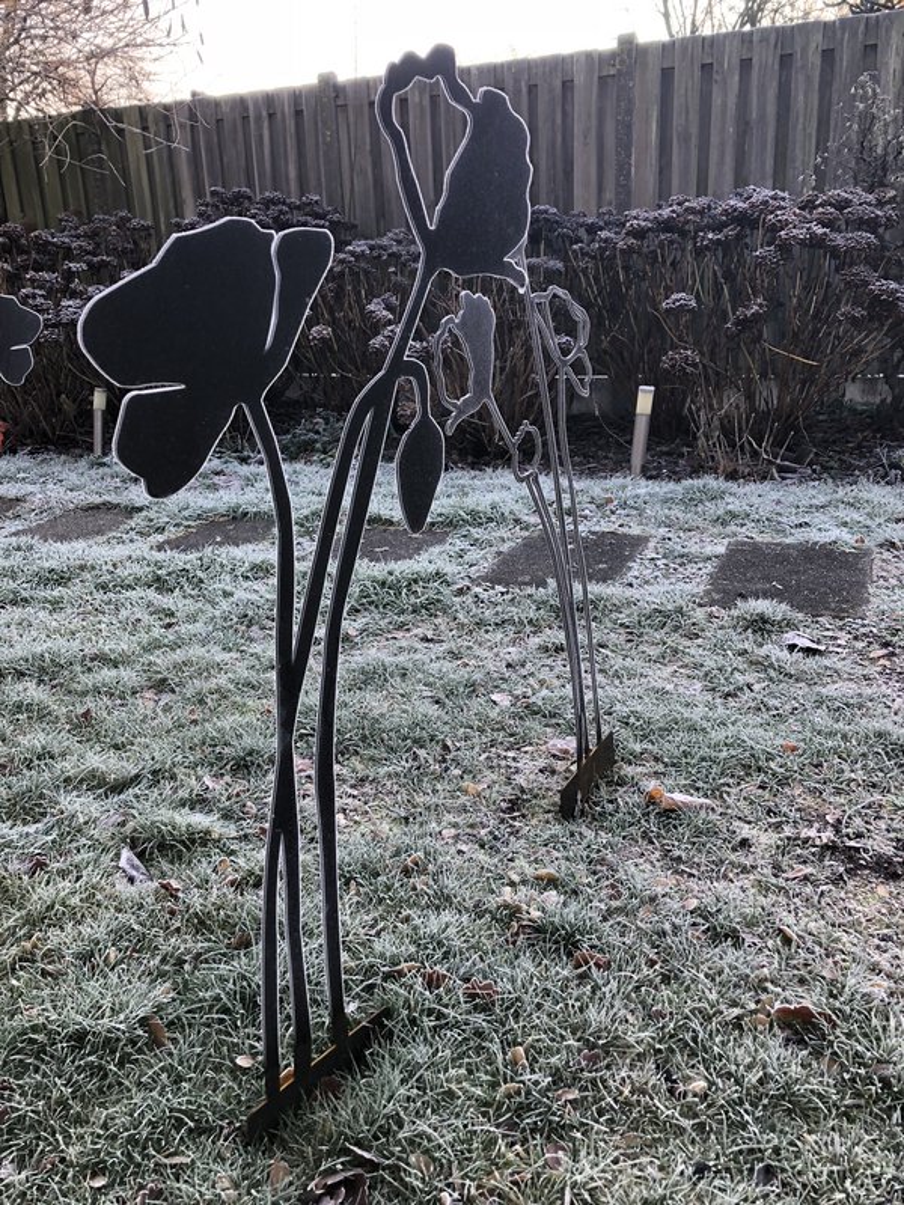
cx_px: 452
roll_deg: +3.9
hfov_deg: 48.2
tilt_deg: -18.3
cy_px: 602
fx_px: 1010
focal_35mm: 29
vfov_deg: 61.7
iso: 32
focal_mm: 3.99
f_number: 1.8
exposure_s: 1/101
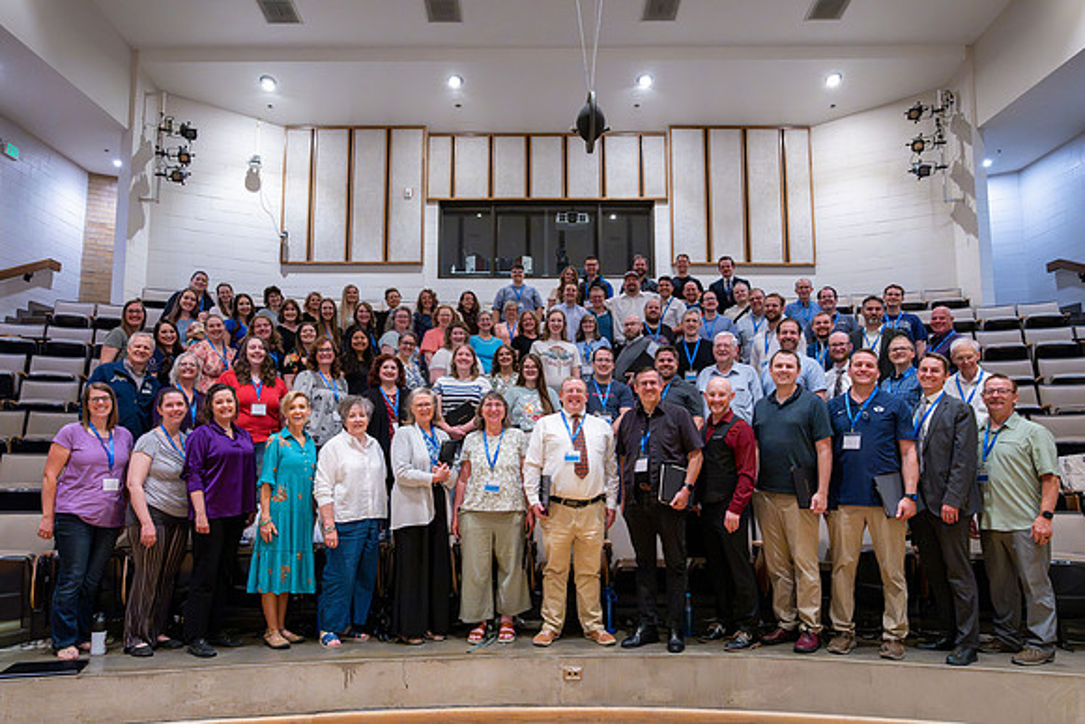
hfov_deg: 72.2
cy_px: 372
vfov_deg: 51.9
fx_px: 744
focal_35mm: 25
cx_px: 527
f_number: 6.3
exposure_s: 1/160
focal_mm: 24
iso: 8000
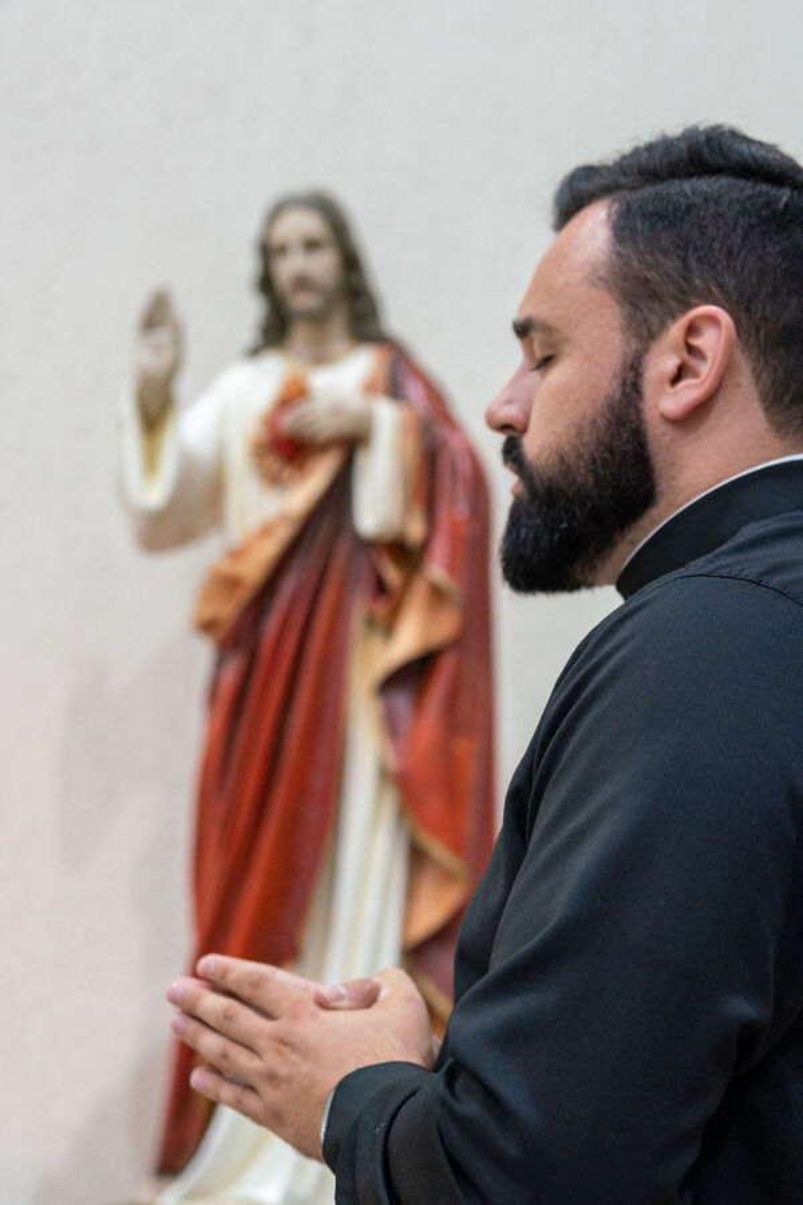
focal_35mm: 69
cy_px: 602
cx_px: 402
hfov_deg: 19.7
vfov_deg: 29.2
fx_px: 2308
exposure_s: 1/125
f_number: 2.8
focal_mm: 46.5
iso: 1600
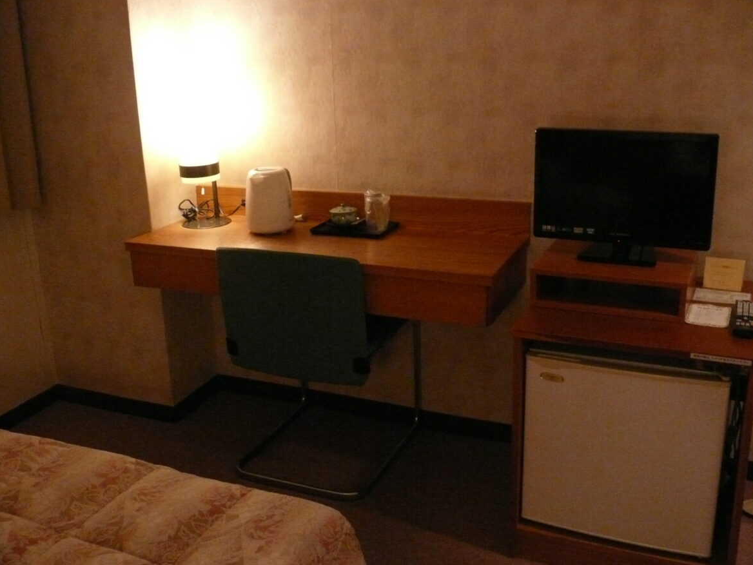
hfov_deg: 49.0
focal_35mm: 38
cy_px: 282
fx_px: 827
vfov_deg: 37.7
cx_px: 375
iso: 800
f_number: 2.8
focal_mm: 7.8
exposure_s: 1/20
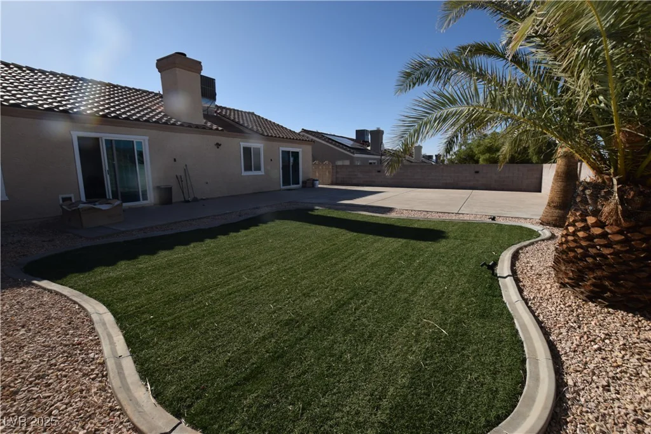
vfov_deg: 77.3
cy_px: 217
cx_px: 326
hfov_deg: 100.4
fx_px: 271
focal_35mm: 15
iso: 100
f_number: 10
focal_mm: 10
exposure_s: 1/200
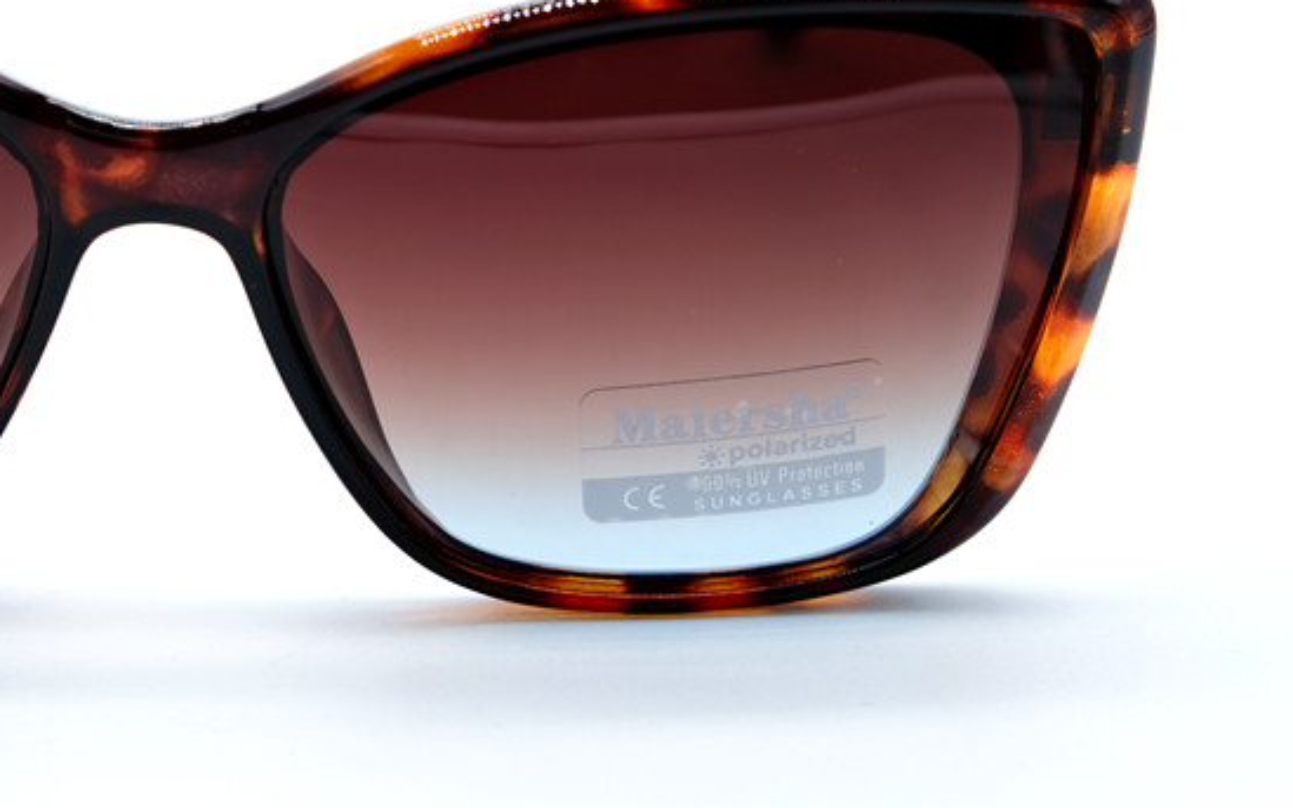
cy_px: 240
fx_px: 3664
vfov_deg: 12.6
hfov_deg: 19.7
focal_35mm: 104
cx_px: 139
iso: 160
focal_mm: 37.4
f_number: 5
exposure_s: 1/140
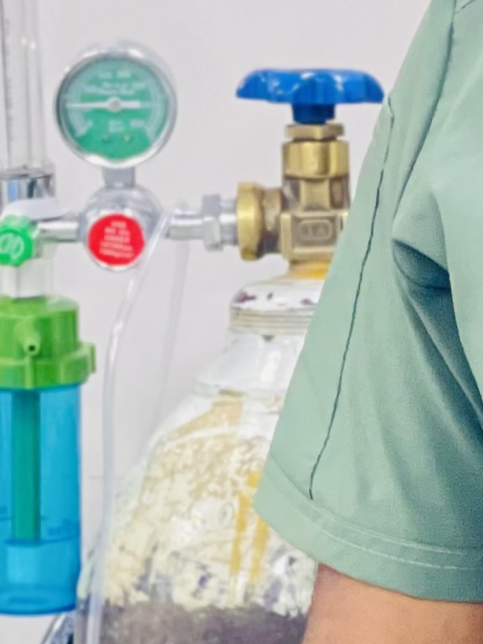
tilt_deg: -6.2
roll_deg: -0.6
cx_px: 1050
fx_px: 6939
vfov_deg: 5.3
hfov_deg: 3.9
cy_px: 469
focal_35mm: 373
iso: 125
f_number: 2.2
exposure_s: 1/50
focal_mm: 7.5
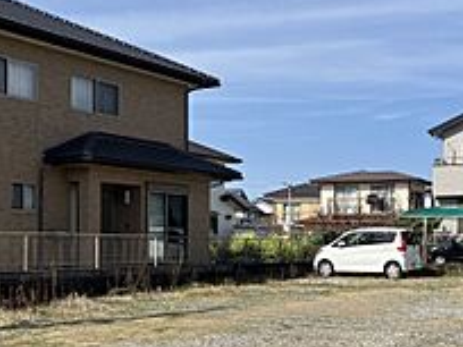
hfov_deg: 34.3
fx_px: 736
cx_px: 338
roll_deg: +1.9
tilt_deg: +2.3
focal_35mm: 55
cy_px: 259
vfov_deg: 26.2
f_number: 1.8
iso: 32
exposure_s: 1/2208
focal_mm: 3.99
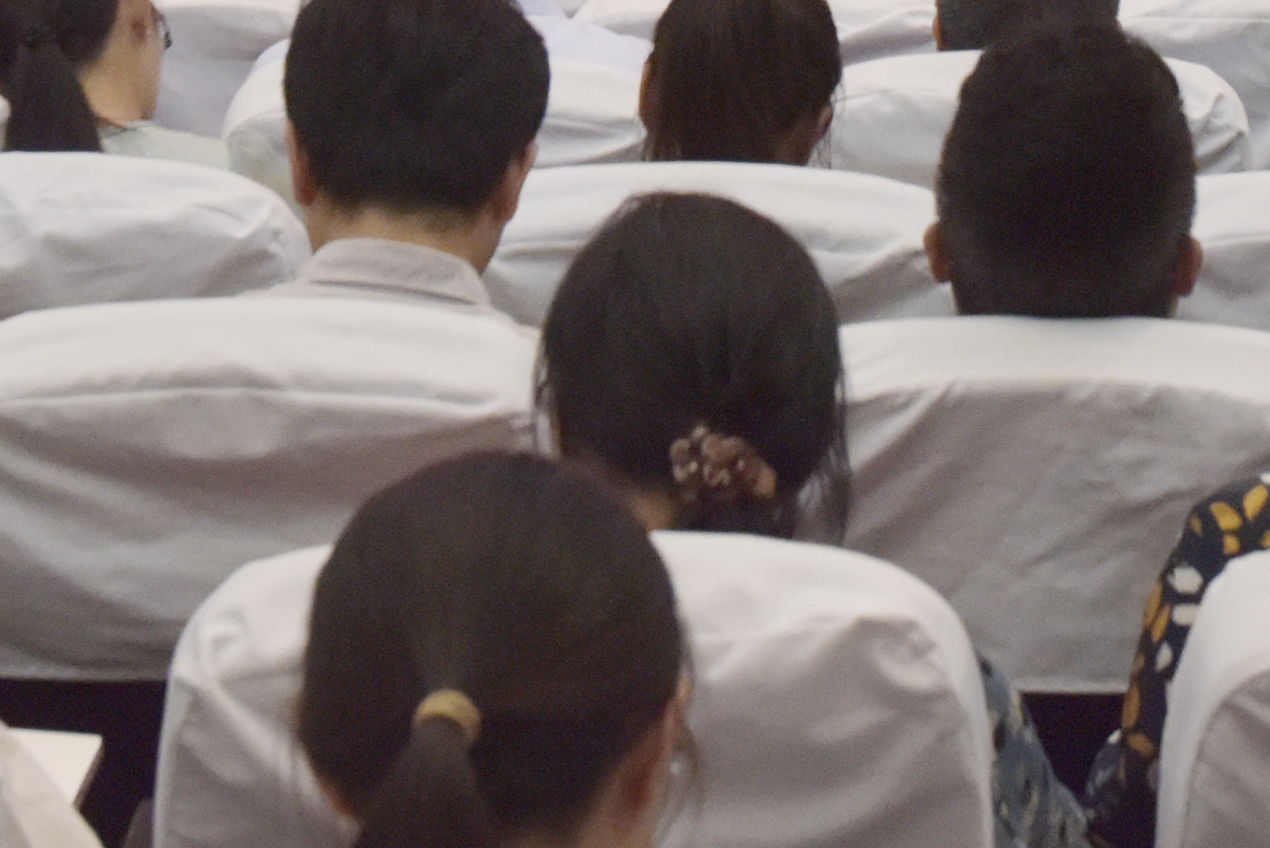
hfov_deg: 11.8
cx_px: 851
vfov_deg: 7.5
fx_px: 6141
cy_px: -907
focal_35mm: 174
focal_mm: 38
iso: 2500
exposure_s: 1/125
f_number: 5.6
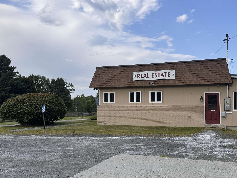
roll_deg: -0.4
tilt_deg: +2.5
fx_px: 240
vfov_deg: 40.6
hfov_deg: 52.0
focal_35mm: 35
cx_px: 149
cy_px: 98
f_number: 1.78
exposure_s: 1/3413
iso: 80
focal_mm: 6.76
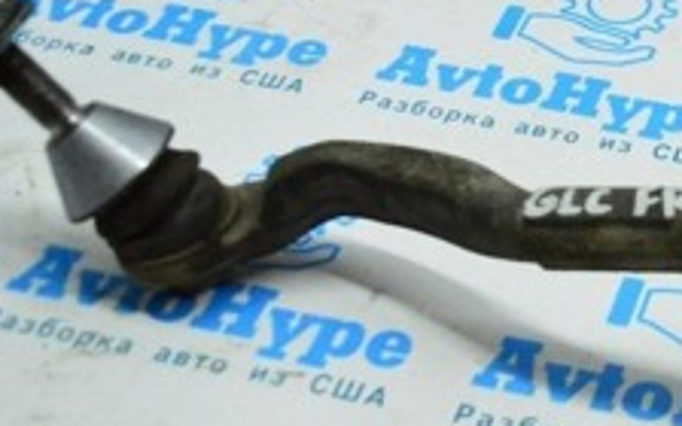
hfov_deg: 20.7
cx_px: 734
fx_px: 1784
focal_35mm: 96
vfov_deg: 13.6
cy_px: 105
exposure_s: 1/1000
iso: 6400
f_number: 3.8
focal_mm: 22
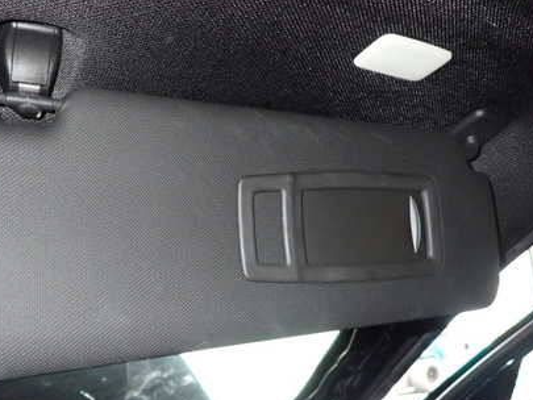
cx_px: 208
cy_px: 218
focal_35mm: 37
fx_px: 570
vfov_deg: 38.7
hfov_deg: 49.7
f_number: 5.6
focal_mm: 4.5
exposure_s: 1/30
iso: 640
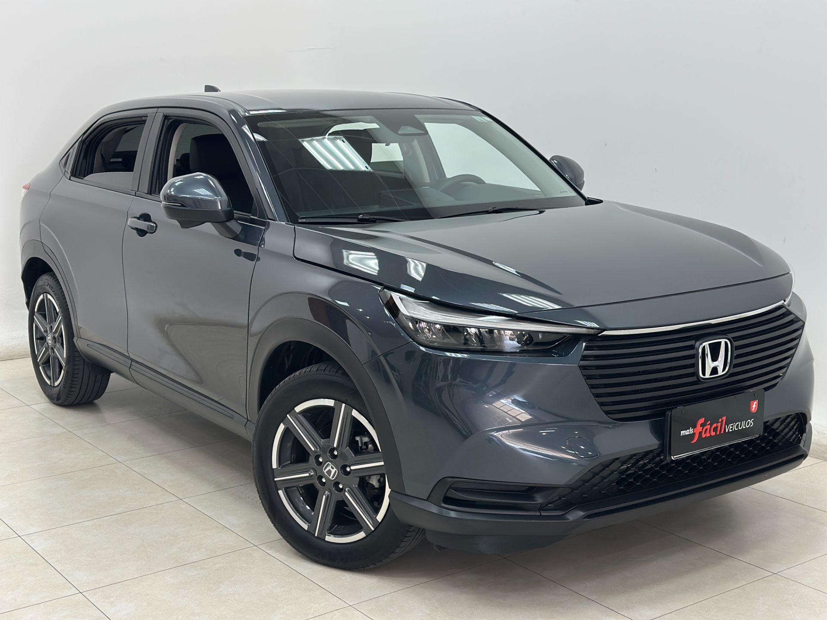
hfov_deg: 39.7
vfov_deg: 30.3
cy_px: 310
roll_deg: +0.7
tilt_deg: -10.0
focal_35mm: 48
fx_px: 1147
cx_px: 414
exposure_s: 1/120
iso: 125
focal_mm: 6.86
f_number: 1.78
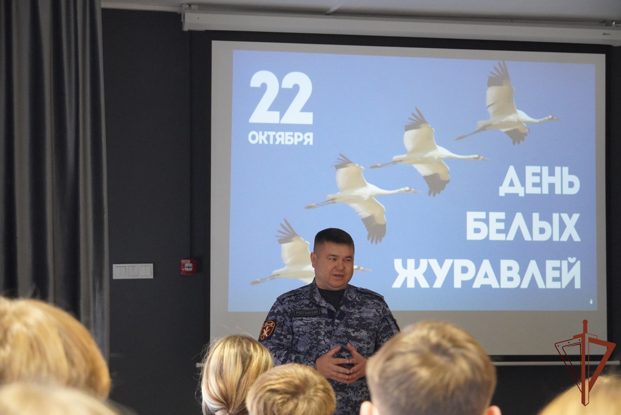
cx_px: 310
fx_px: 1553
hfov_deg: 22.6
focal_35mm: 90
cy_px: 208
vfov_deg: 15.2
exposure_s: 1/160
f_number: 5.6
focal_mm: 60
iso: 5000
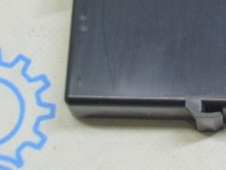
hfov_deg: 11.9
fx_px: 1068
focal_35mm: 164
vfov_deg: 8.9
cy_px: -55
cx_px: 252
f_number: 5.6
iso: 400
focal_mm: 35
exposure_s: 1/20
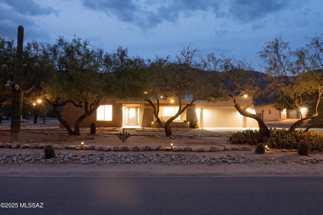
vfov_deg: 41.1
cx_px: 162
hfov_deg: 58.7
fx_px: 287
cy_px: 108
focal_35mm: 32
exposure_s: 5
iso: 2000
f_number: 13
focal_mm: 32
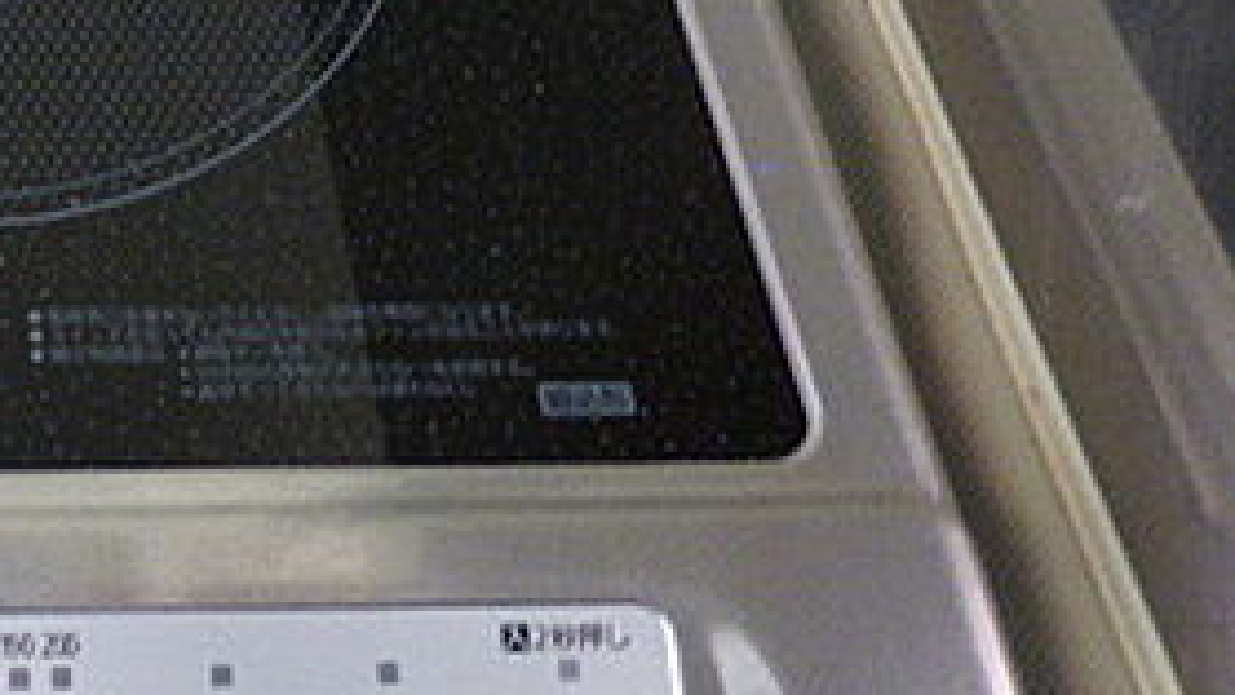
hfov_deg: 35.4
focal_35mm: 50
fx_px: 1638
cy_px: 137
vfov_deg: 23.6
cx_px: -120
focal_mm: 3.58
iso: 400
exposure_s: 1/10
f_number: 2.8
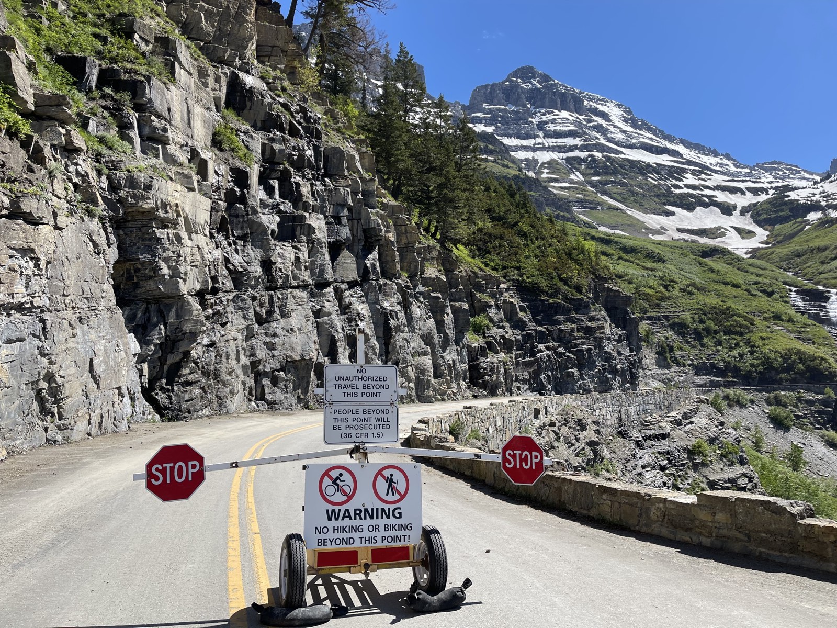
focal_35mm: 26
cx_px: 418
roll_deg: -0.8
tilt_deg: +9.2
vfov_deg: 53.1
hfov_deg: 67.3
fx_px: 629
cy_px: 314
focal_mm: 5.1
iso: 32
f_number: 1.6
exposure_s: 1/2660
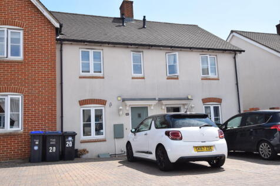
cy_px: 93
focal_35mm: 33
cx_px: 140
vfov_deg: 39.9
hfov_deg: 57.2
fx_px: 257
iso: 200
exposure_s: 1/320
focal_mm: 22
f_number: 9
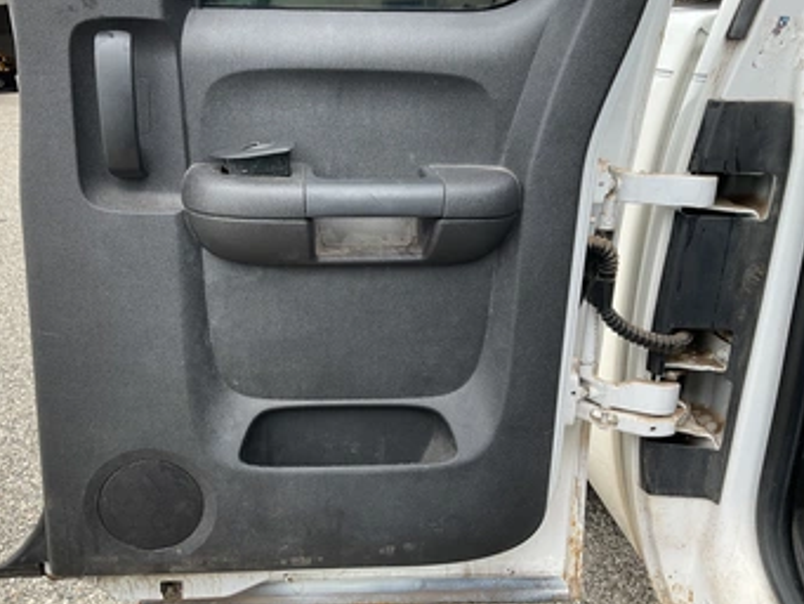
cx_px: 344
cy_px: 295
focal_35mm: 34
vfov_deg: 41.8
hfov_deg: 53.7
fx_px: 790
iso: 20
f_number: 1.8
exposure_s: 1/156
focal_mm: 3
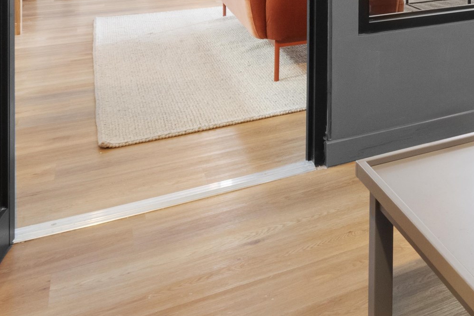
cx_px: 561
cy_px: -103
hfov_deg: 33.3
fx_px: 645
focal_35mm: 49
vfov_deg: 23.9
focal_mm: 16
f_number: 22
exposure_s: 10
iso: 500
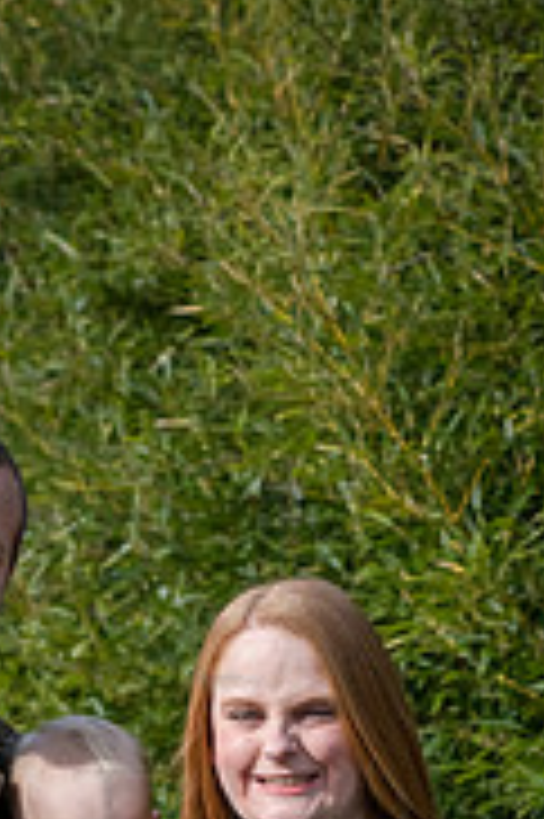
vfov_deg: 8.3
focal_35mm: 247
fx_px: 5609
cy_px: 968
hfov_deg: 5.5
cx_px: 103
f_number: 7.1
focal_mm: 100
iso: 400
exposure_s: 1/1000
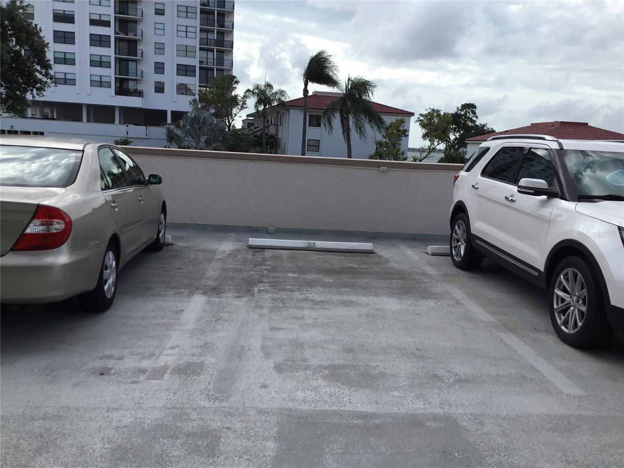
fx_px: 559
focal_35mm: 31
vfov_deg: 45.4
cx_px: 312
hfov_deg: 58.4
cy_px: 234
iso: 25
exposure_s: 1/1181
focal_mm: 3.3
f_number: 2.4
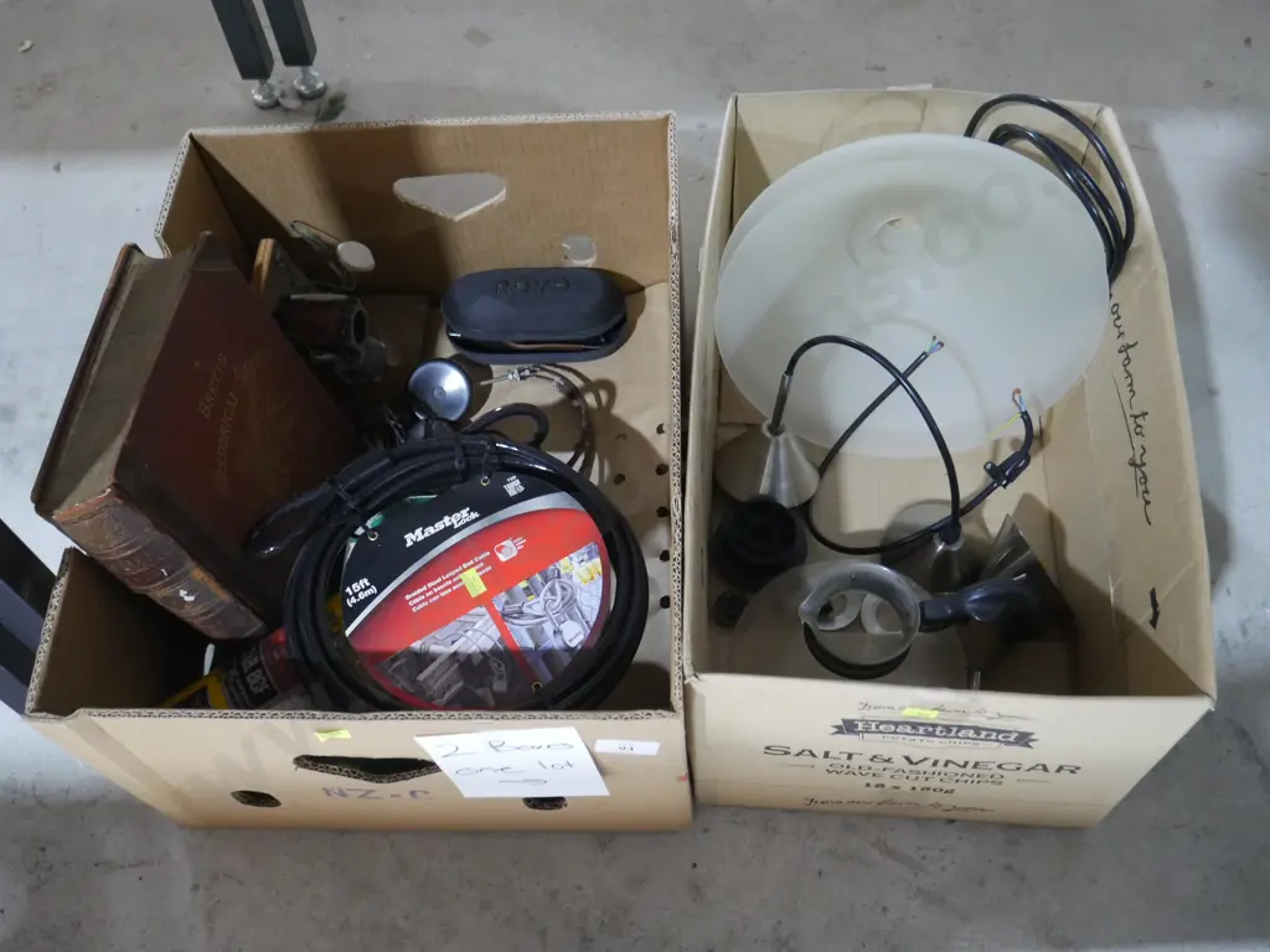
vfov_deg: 44.2
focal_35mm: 32
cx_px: 635
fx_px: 1174
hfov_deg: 56.8
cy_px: 476
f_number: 3.6
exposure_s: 1/60
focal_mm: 16
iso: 2500
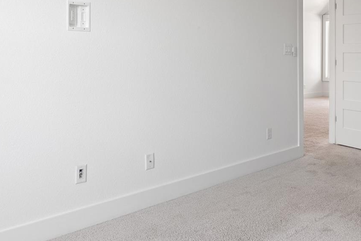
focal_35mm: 41
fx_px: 411
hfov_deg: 45.7
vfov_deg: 32.0
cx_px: 273
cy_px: 61
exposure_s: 1/2.5
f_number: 10
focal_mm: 17
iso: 400
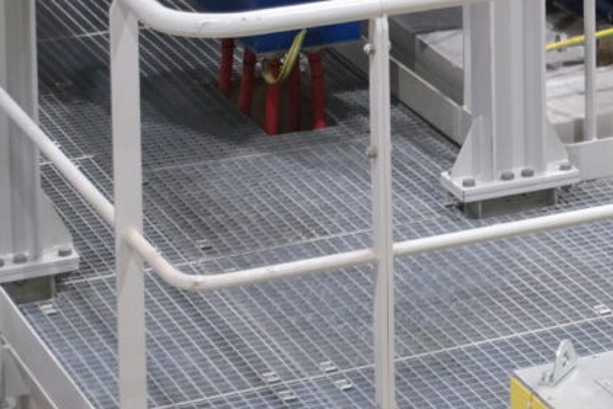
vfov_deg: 7.1
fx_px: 3185
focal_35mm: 187
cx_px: 1370
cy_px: -426
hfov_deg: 9.9
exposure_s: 1/40
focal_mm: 27
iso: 640
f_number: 2.8
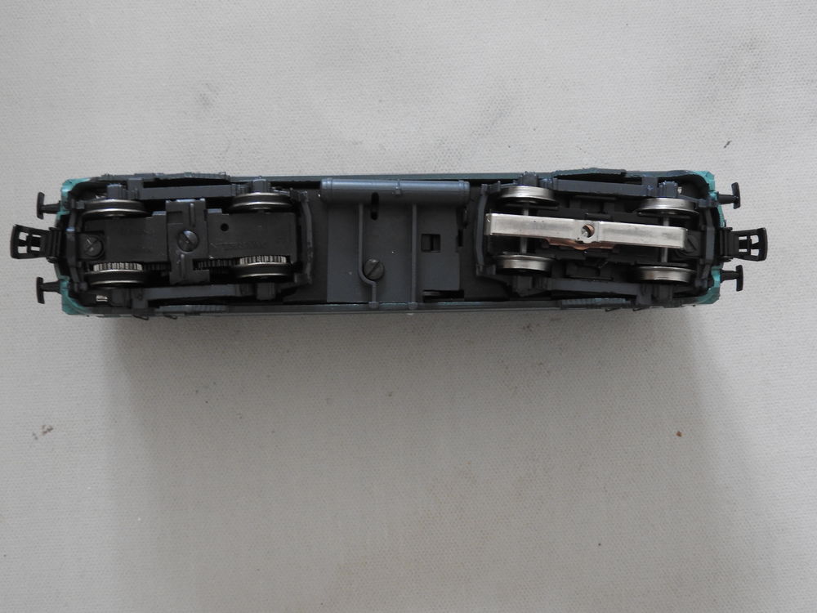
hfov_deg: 46.8
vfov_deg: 36.0
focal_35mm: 40
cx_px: 408
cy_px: 306
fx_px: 944
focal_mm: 7.2
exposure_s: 1/8
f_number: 3.8
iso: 400
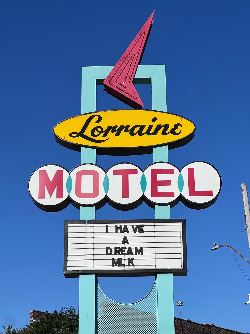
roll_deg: +0.4
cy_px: 167
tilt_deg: +20.4
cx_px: 125
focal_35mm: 77
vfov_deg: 25.3
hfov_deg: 19.1
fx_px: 741
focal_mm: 9
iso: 32
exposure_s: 1/1623
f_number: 2.8
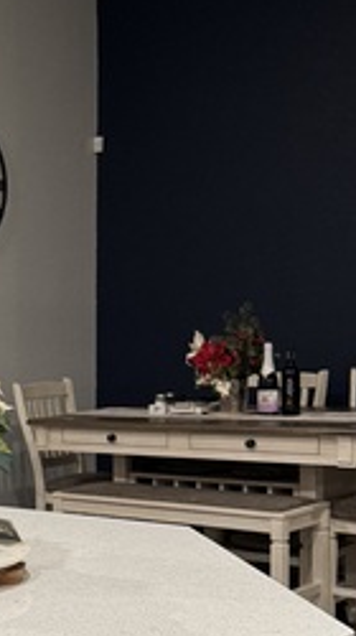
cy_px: 453
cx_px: -170
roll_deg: +2.6
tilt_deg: -6.5
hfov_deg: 16.4
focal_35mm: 67
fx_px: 1128
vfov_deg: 31.1
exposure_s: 1/60
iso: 250
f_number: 1.78
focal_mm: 6.76
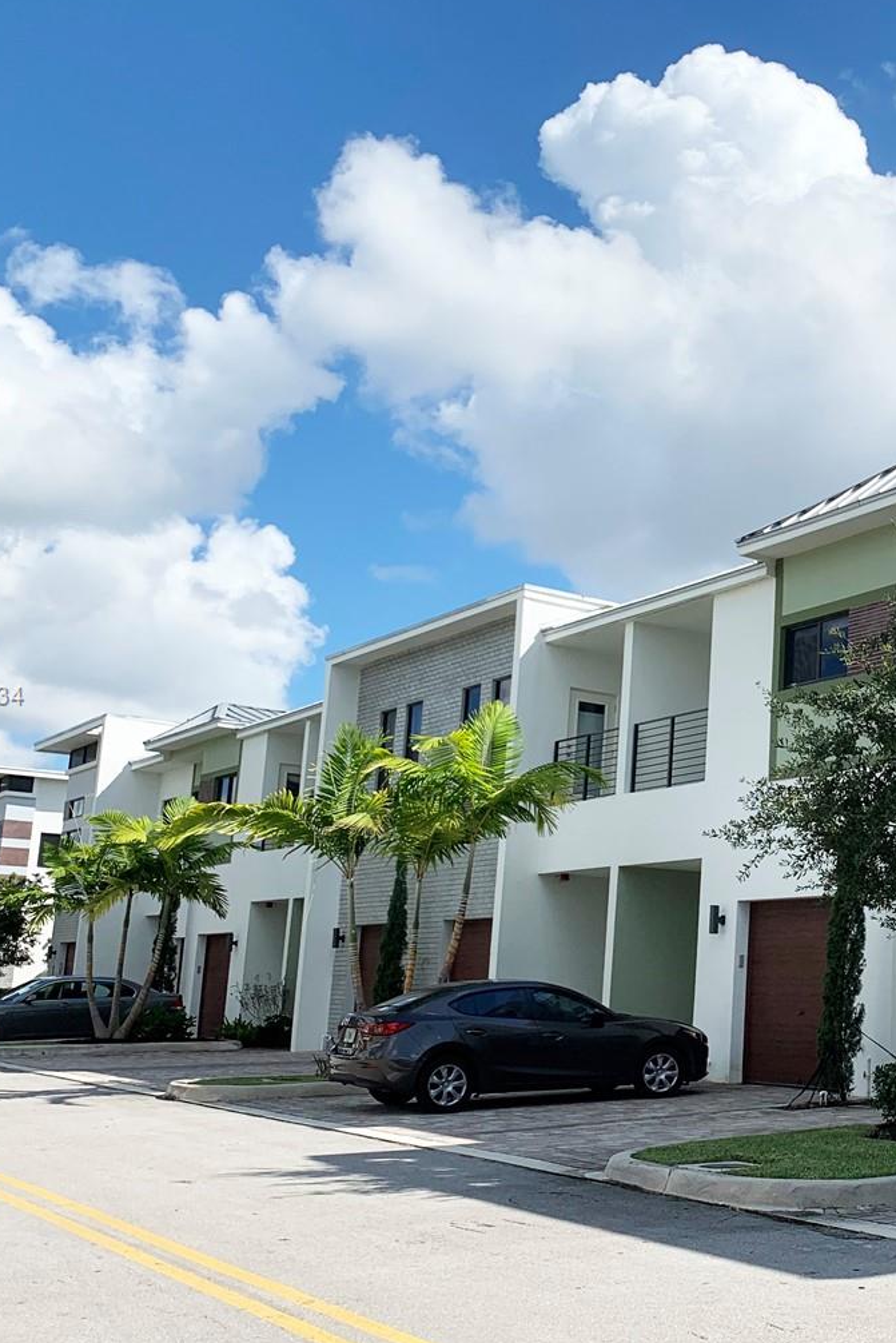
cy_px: 697
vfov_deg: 45.4
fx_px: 1605
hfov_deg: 29.3
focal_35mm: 43
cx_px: 880
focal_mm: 4.25
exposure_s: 1/2833
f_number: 1.8
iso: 25
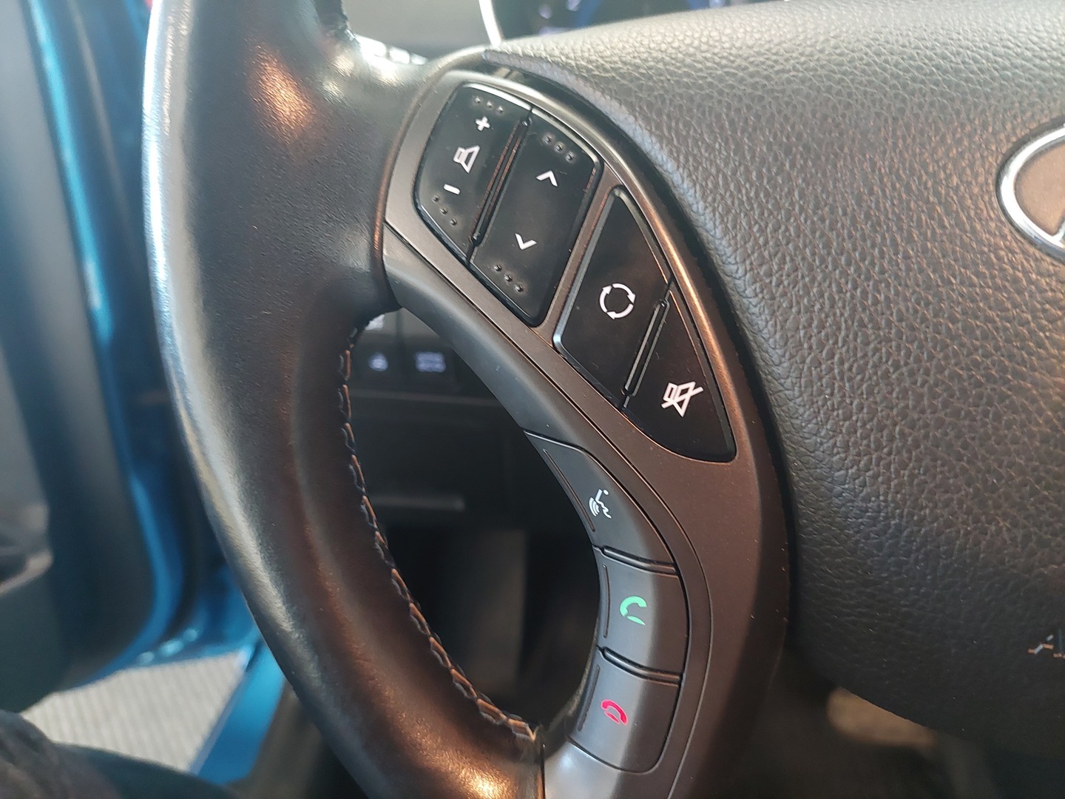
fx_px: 769
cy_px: 400
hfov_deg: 69.4
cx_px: 532
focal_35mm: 25
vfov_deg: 54.9
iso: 640
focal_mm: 5.23
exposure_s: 1/25
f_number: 1.8
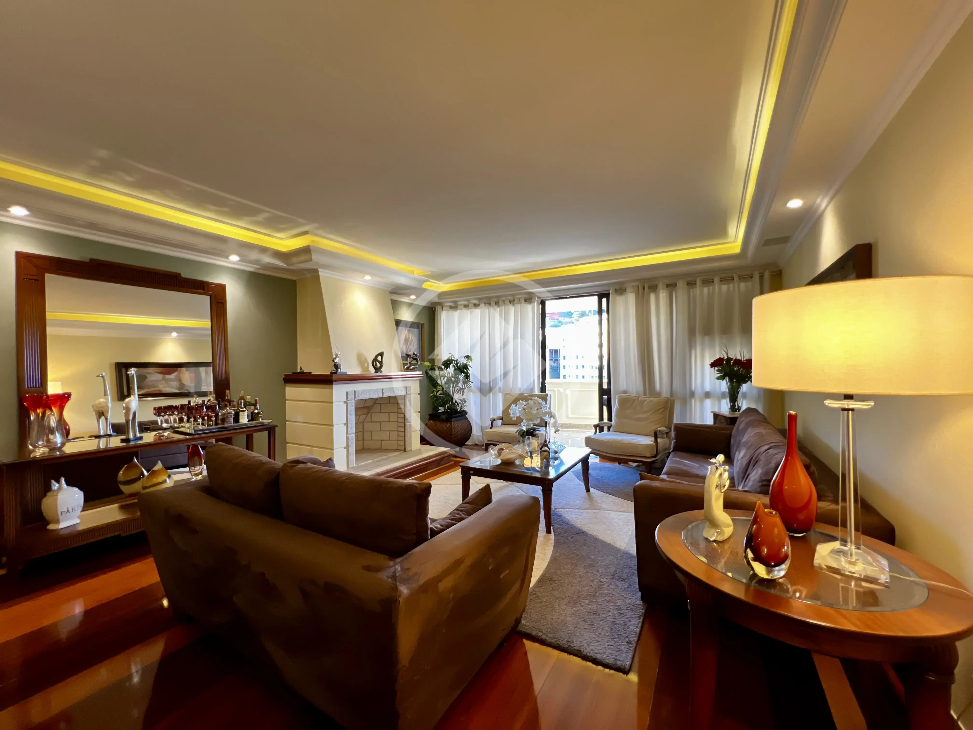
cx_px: 486
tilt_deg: +0.9
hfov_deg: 106.2
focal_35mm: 13
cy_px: 365
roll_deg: +0.6
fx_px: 365
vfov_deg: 89.9
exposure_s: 1/60
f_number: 1.8
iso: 320
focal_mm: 1.57
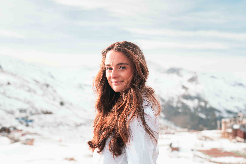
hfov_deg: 38.2
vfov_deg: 26.0
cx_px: 123
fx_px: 355
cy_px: 82
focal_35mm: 52
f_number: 4
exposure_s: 1/320
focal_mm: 52
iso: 800
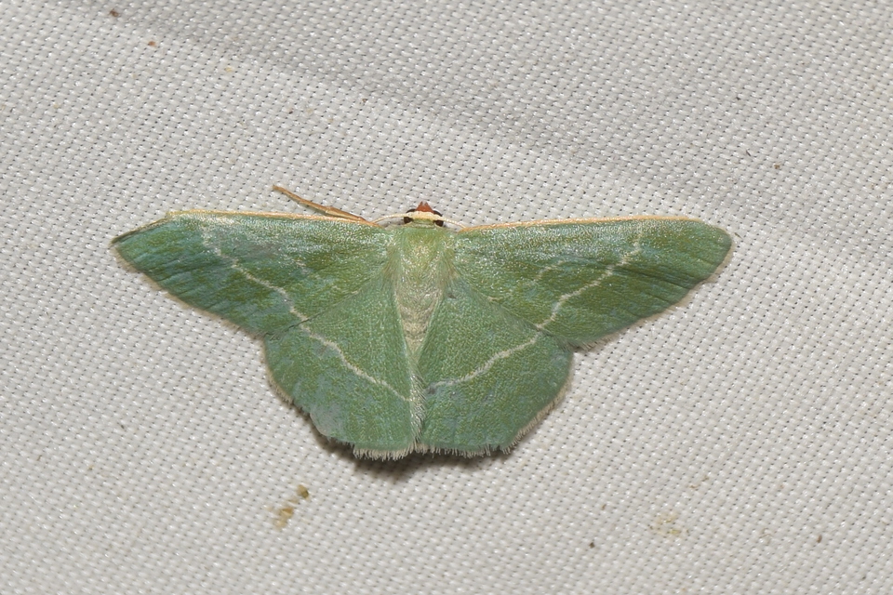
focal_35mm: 210
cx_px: 446
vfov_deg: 6.5
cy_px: 298
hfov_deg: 9.8
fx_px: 5209
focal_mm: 140
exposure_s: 1/60
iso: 100
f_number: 13
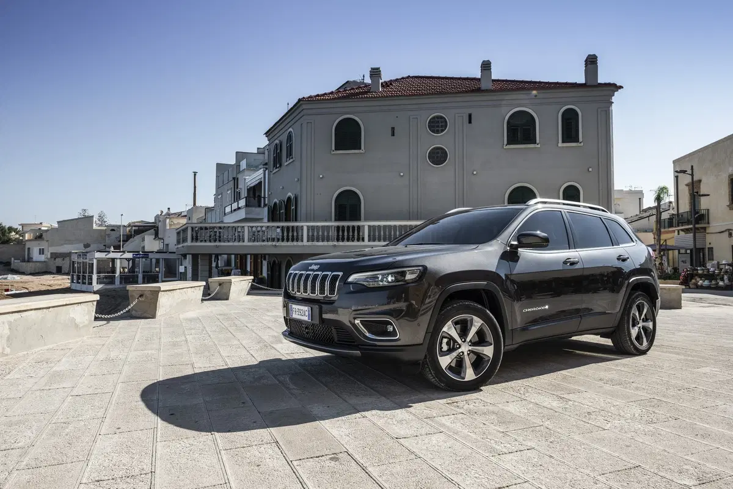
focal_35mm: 24
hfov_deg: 73.7
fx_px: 489
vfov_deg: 53.2
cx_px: 366
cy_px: 244
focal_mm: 24
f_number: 8
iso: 100
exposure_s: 1/250
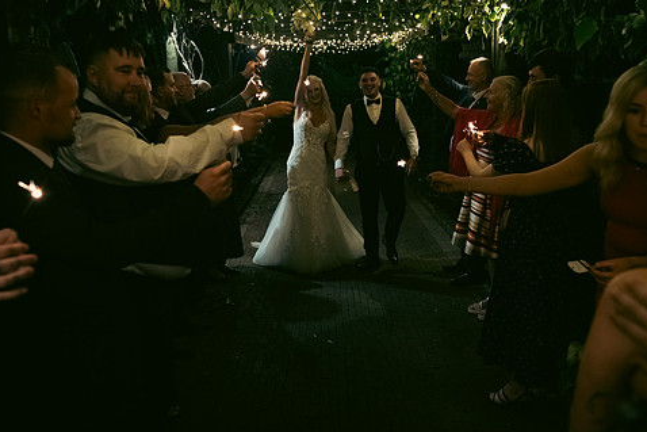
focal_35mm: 34
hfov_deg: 55.8
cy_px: 175
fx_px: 611
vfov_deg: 38.8
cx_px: 313
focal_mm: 28
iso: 2500
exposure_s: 1/160
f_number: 3.5
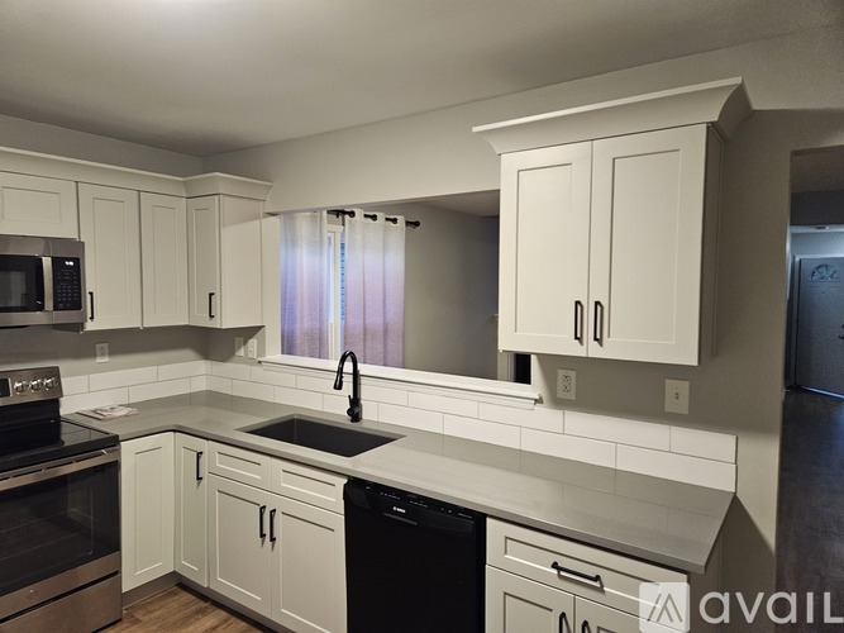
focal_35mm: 23
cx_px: 422
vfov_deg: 58.9
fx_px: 561
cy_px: 316
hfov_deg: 73.9
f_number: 1.8
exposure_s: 1/120
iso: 800
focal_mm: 5.4
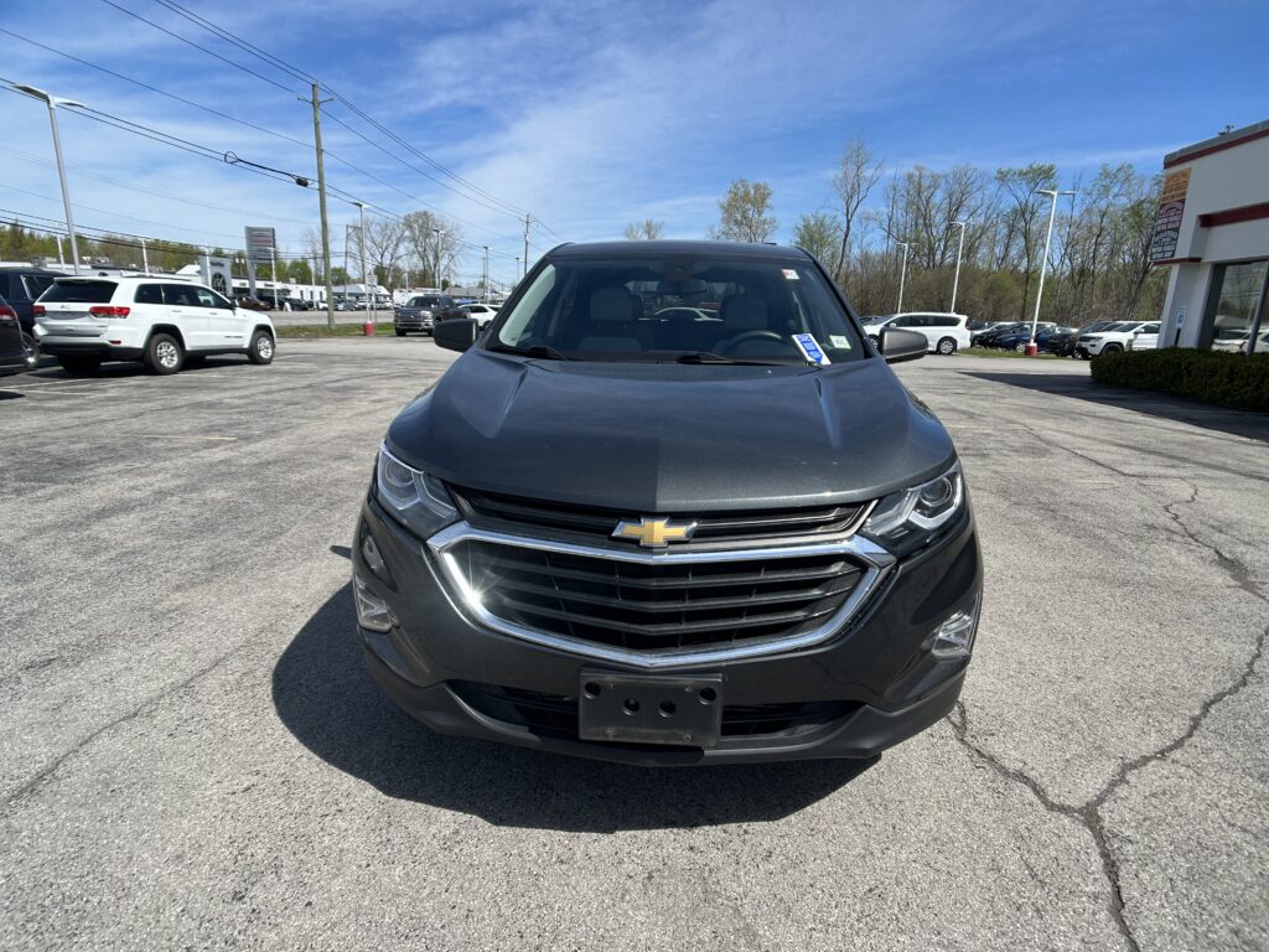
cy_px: 476
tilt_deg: -14.4
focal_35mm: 26
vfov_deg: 53.1
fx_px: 953
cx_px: 634
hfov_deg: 67.3
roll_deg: -1.7
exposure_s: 1/3704
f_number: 1.5
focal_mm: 5.7
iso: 50
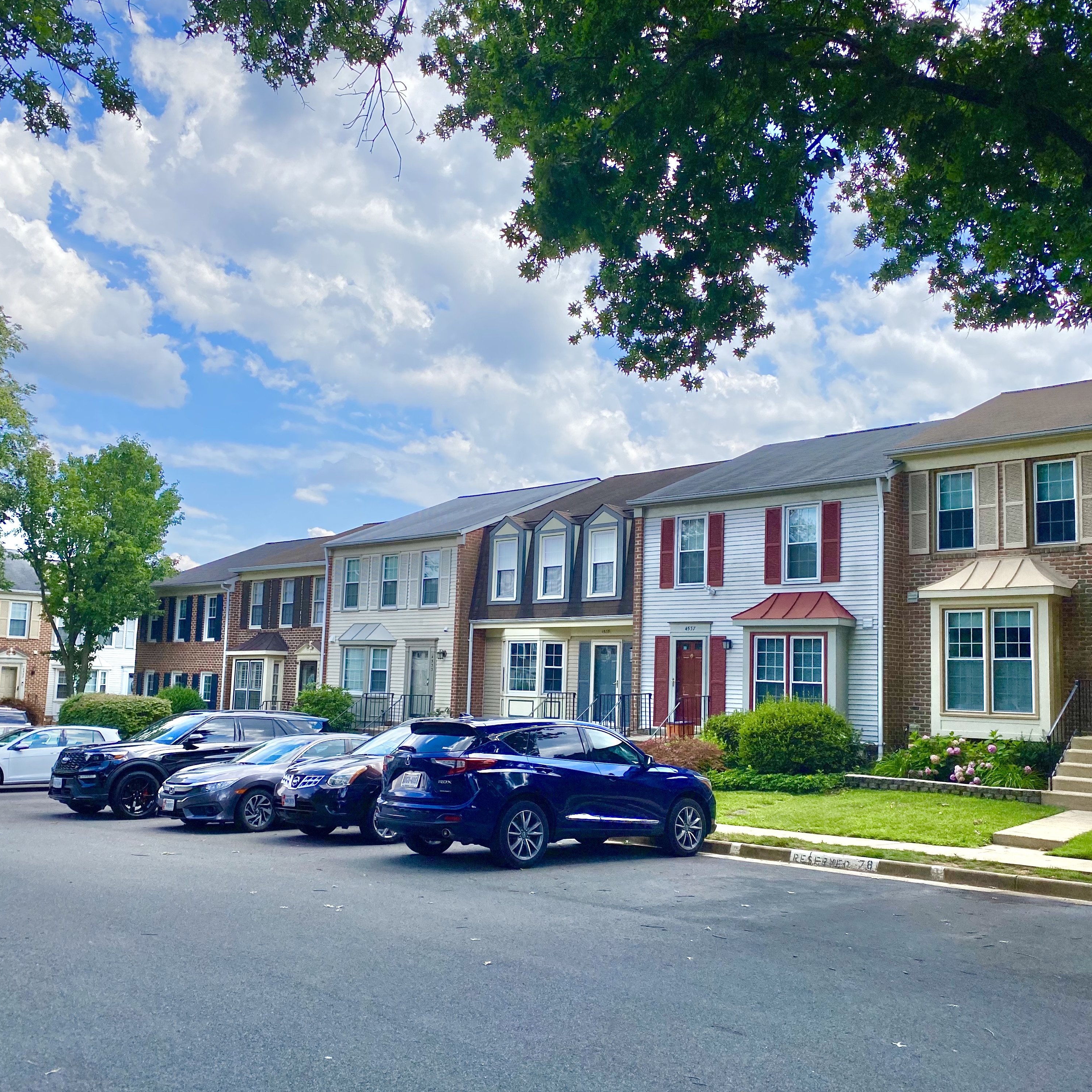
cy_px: 549
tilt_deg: +9.2
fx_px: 1106
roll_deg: -2.0
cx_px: 570
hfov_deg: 52.5
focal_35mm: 31
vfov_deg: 52.5
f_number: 1.8
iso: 32
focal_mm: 4.25
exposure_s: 1/3125
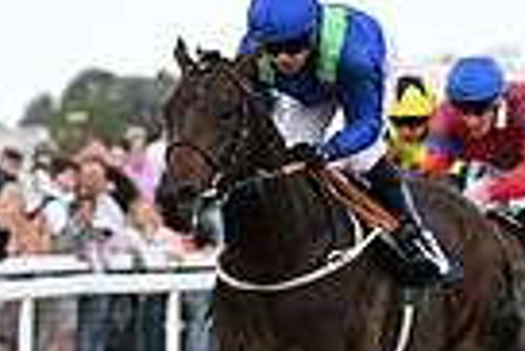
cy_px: 430
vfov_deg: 2.4
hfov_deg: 3.6
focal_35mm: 574
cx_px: -579
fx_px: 8380
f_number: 5.6
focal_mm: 135
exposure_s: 1/800
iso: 800
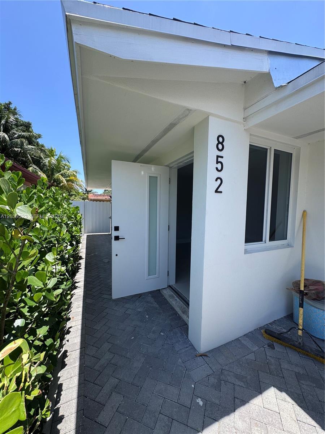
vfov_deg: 102.1
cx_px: 162
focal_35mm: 14
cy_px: 217
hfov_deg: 85.7
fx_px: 175
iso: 40
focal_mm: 2.22
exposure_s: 1/646
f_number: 2.2
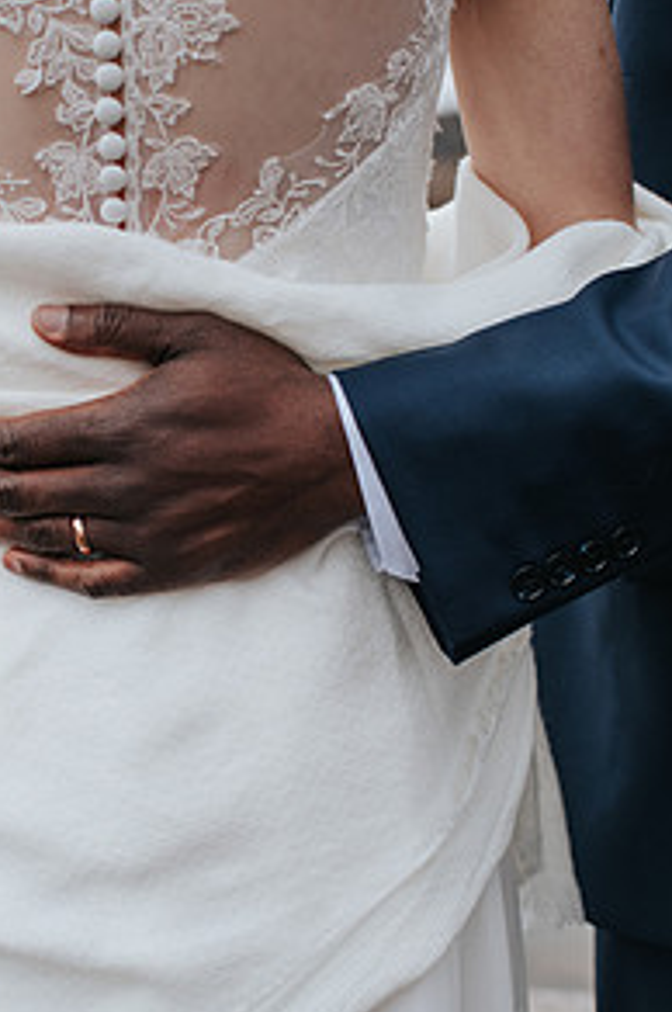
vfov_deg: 36.8
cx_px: 223
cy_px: 433
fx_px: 1515
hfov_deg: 24.9
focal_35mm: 54
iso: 125
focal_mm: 35
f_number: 3.2
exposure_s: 1/200
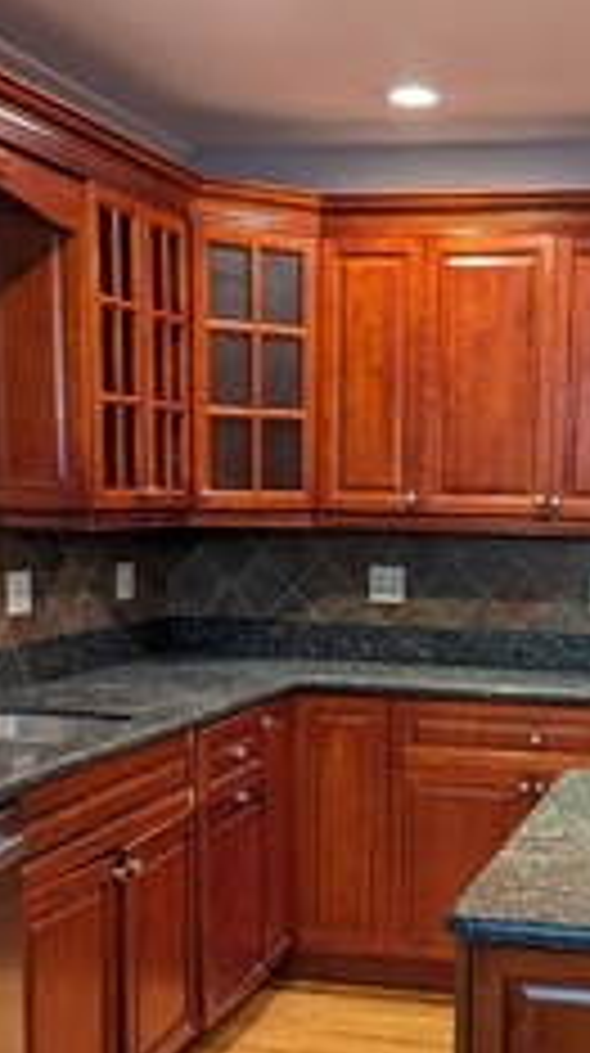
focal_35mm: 56
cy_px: 824
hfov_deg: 21.1
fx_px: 1563
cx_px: 473
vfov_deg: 36.2
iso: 414
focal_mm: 6.81
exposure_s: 1/120
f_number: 1.85
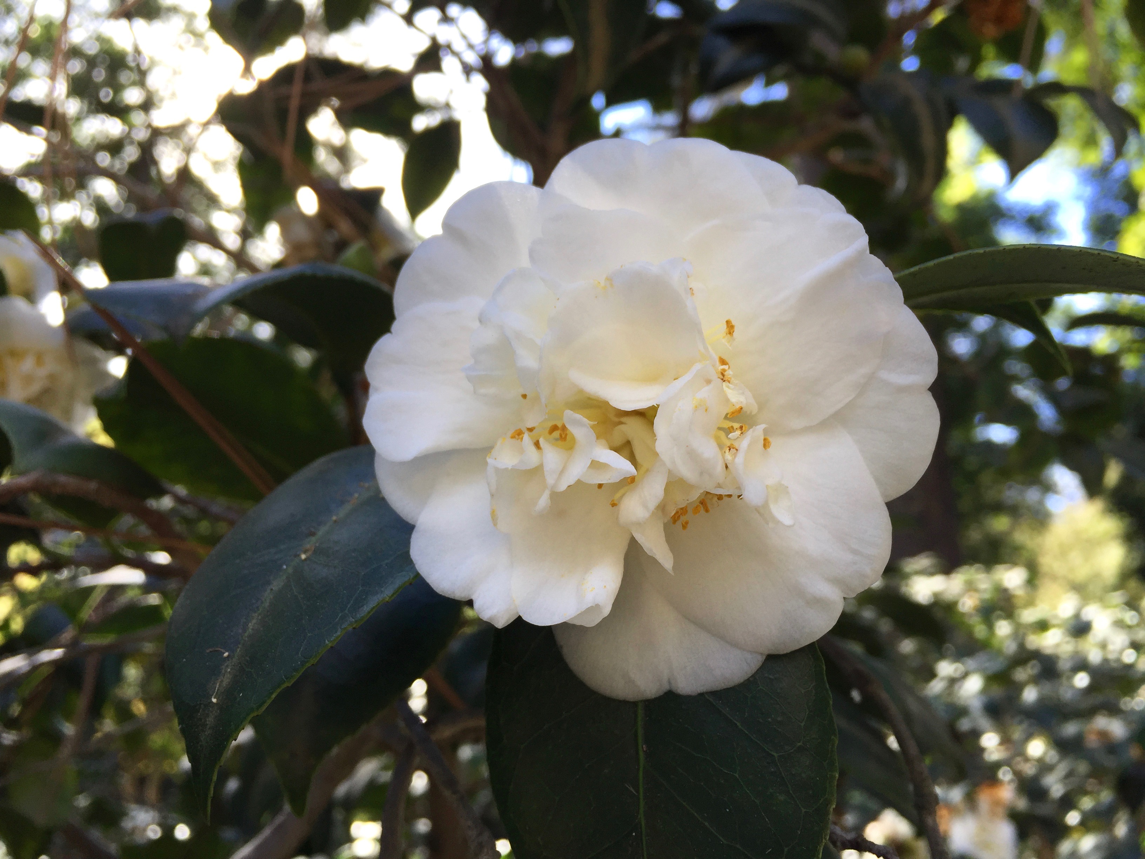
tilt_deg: +15.7
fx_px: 959
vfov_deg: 48.2
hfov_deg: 61.7
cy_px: 430
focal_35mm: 29
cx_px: 572
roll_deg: +3.5
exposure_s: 1/289
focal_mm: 4.15
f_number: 2.2
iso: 32
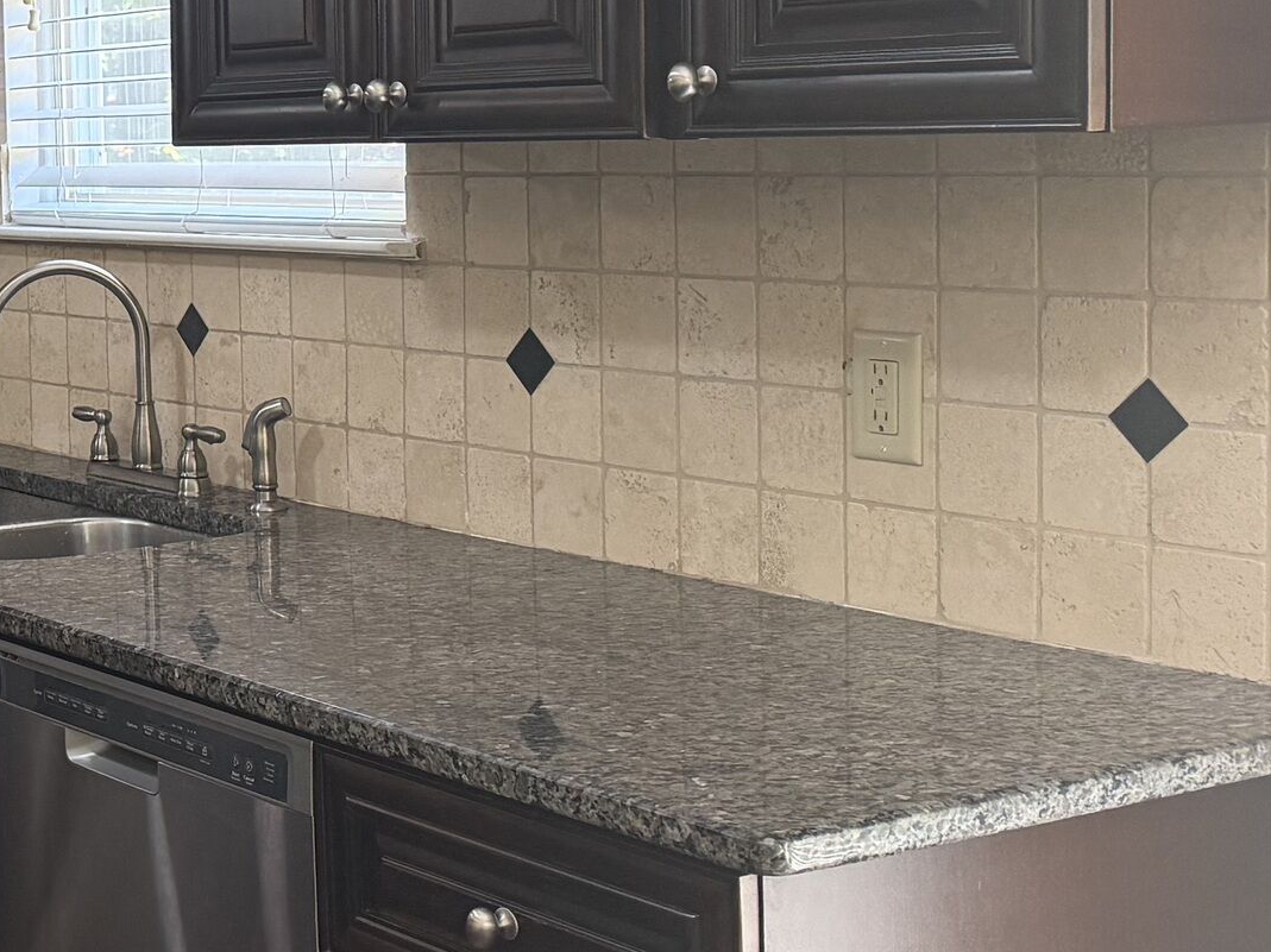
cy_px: 286
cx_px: -334
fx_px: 2533
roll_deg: +2.8
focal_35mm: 69
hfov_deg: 24.9
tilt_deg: -5.1
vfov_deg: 21.2
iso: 320
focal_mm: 6.76
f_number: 1.78
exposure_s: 1/120
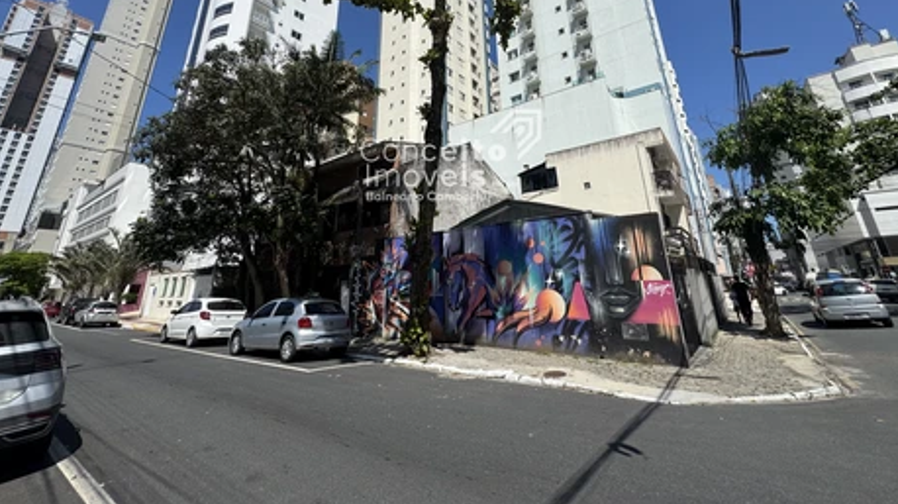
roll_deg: +2.4
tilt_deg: +19.8
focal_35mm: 16
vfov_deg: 64.6
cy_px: 155
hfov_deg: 99.4
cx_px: 451
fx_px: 381
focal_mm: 2.22
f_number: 2.2
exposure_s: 1/2985
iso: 50
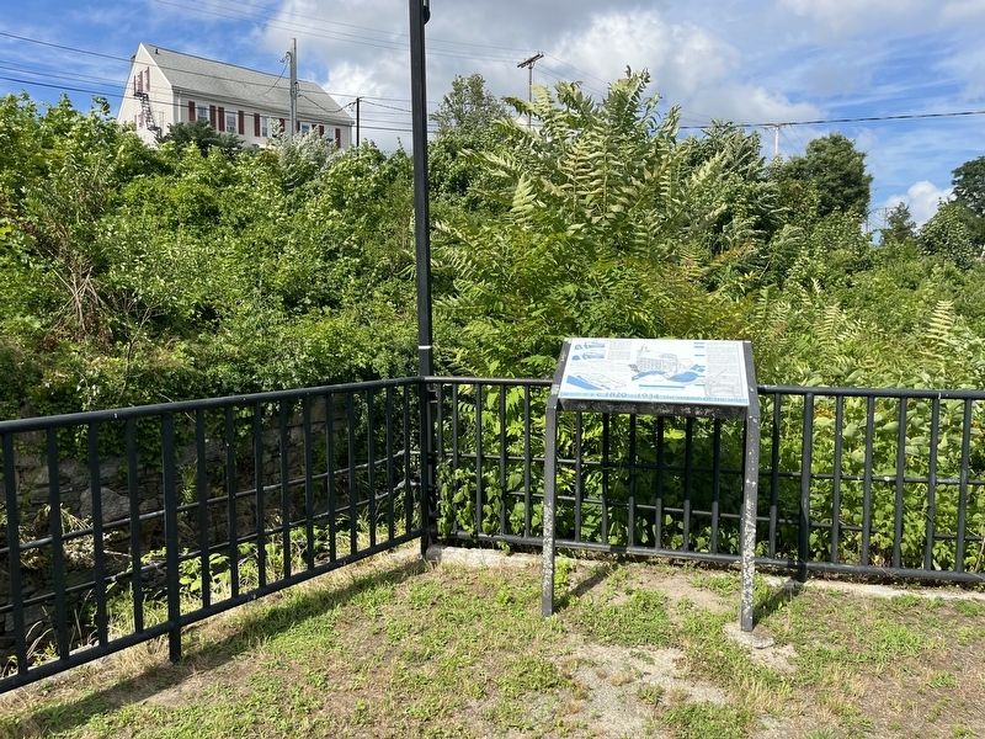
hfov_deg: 67.3
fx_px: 740
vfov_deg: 53.1
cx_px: 492
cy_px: 370
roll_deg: +2.9
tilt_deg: -3.8
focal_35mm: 26
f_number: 1.6
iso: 50
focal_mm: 5.1
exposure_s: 1/2755
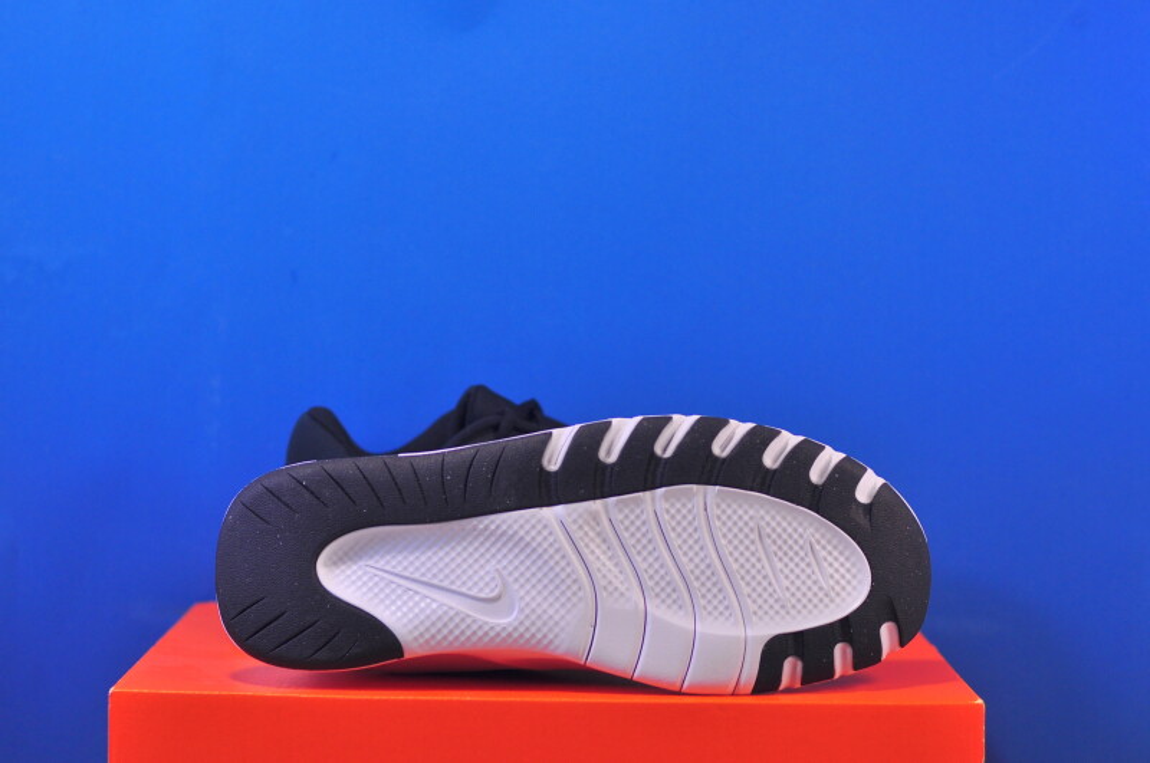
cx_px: 575
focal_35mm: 75
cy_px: 382
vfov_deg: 18.1
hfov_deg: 27.0
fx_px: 2392
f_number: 2.5
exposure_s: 1/320
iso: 250
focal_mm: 50
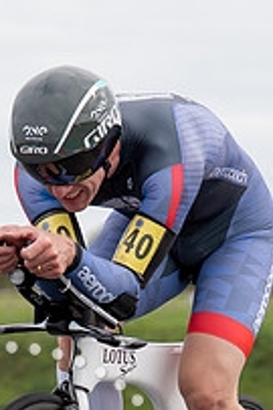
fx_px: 4022
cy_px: 380
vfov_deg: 5.8
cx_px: 72
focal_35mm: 353
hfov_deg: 3.9
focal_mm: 70
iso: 125
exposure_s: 1/1000
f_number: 3.5
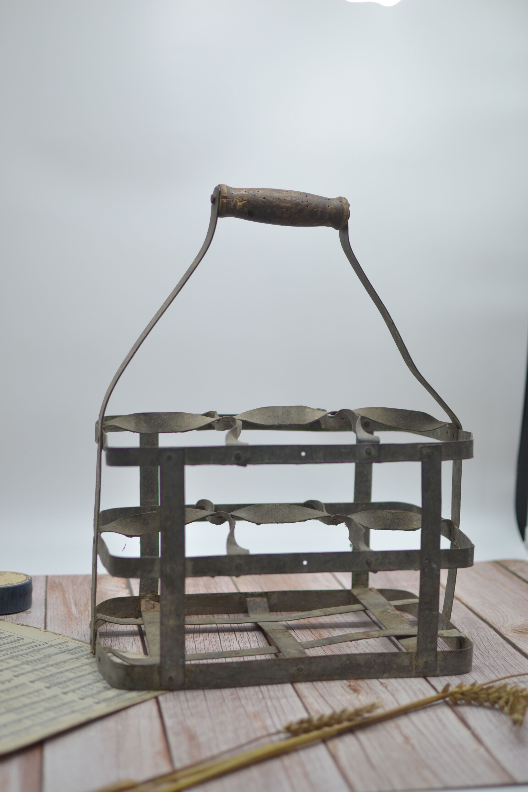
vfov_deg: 37.9
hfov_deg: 25.8
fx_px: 1155
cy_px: 396
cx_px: 264
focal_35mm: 52
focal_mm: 35
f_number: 1.8
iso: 100
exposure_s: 1/500
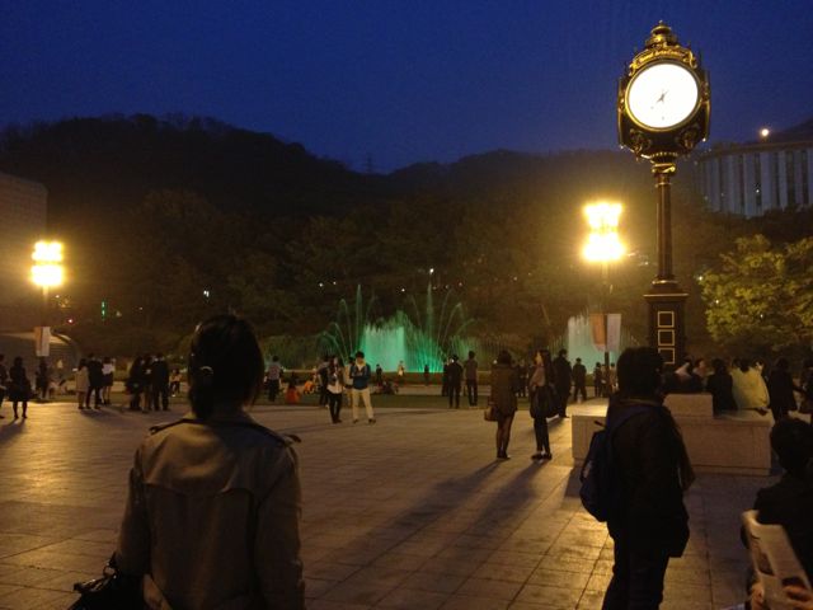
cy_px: 305
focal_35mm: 35
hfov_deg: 52.6
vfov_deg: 40.7
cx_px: 406
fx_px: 822
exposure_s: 1/15
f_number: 2.4
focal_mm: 4.28
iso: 400
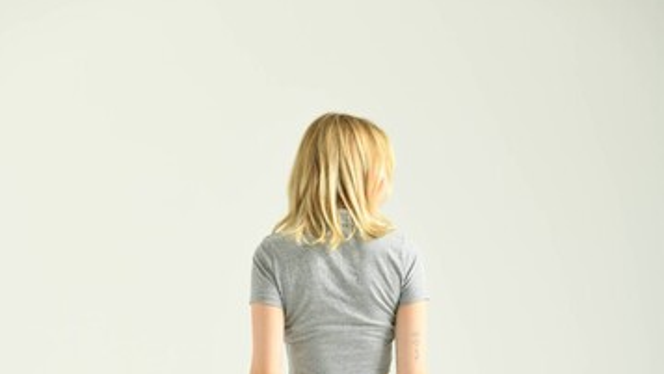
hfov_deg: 16.5
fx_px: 2289
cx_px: 333
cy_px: 489
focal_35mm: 130
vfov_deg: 9.2
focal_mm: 82
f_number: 5.6
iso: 125
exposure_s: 1/160
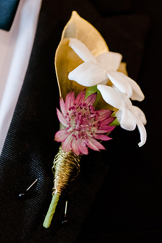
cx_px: 154
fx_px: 1329
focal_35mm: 197
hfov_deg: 7.0
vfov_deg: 10.4
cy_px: 128
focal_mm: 105
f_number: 3
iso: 2000
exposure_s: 1/200
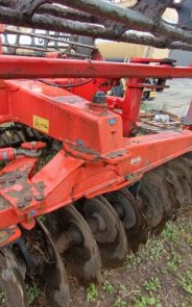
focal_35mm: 23
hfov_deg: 50.7
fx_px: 193
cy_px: 155
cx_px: 48
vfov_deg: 77.2
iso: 64
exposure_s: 1/100
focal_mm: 1.65
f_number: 2.2
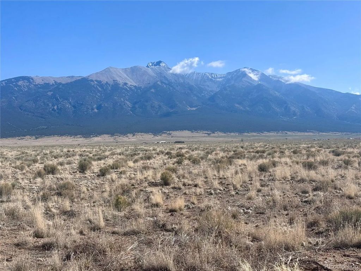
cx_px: 180
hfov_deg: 39.7
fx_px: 501
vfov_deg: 30.3
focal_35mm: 48
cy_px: 136
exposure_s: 1/5376
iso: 64
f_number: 1.78
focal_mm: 6.76
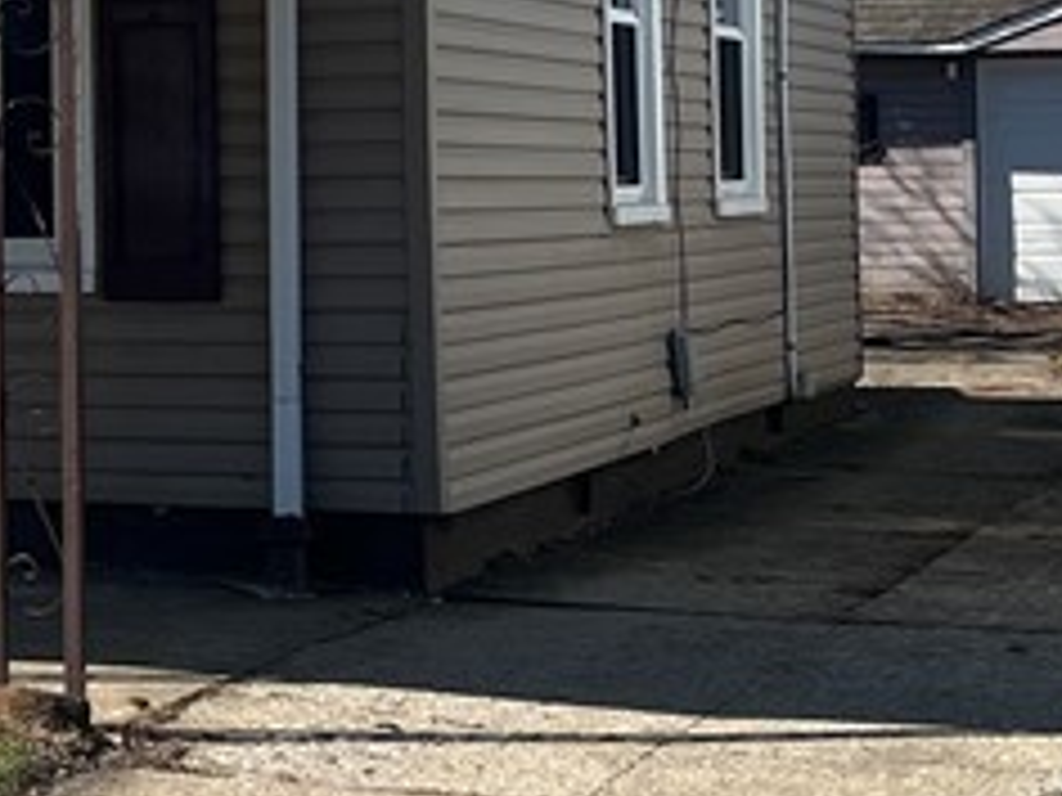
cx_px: -176
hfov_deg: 16.7
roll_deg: +1.0
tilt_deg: +3.3
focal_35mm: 113
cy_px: 22
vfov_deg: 13.0
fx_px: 3467
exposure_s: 1/3215
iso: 50
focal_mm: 5.1
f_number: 1.6
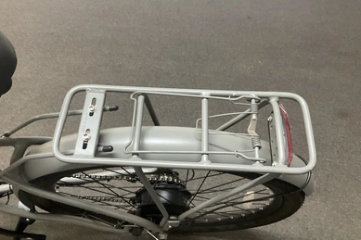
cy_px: 127
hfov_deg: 60.3
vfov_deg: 42.3
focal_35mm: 31
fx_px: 311
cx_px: 177
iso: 320
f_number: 1.8
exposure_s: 1/30
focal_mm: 3
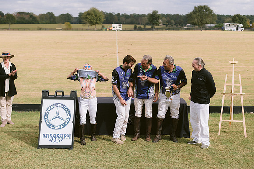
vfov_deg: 23.7
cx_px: 128
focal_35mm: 57
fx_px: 404
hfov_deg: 34.9
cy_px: 73
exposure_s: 1/8000
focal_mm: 50
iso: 200
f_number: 2.8
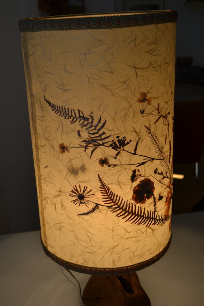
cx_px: 102
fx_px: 382
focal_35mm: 45
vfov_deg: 43.6
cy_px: 153
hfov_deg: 29.9
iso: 250
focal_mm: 30
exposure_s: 1/125
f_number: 5.6
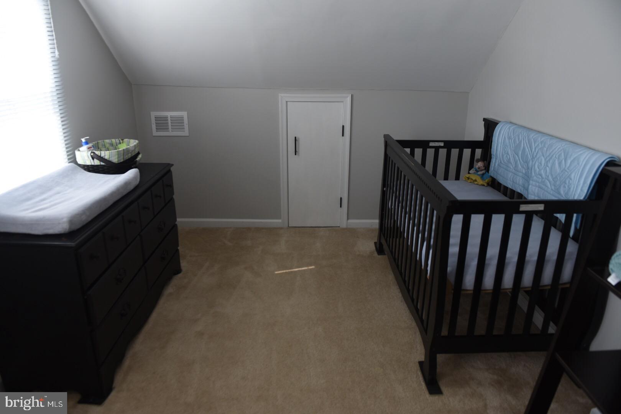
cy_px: 207
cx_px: 310
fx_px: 414
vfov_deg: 53.1
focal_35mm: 24
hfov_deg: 73.7
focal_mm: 24
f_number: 4.5
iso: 400
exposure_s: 1/160
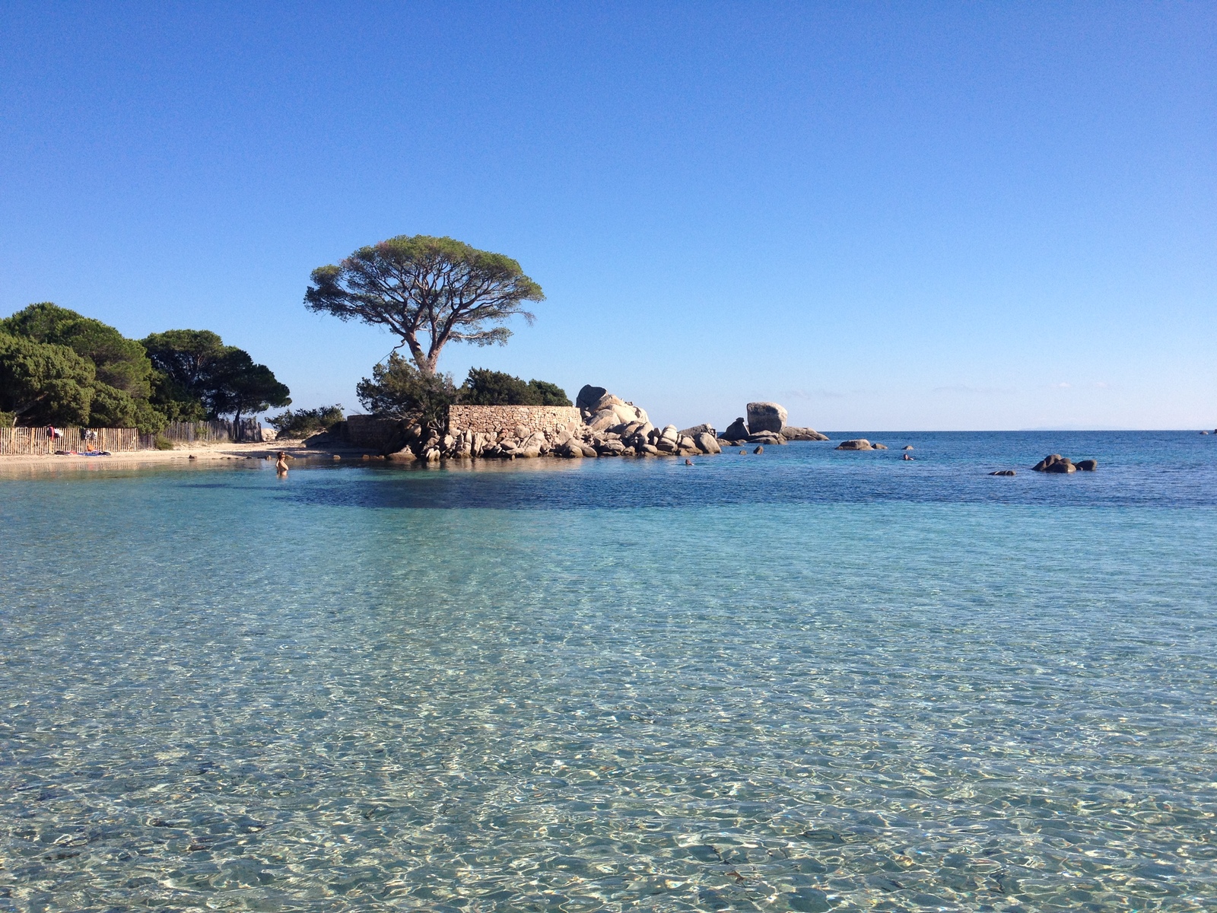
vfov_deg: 40.7
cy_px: 456
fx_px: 1231
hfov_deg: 52.6
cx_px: 608
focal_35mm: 35
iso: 64
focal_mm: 4.28
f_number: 2.4
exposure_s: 1/1783
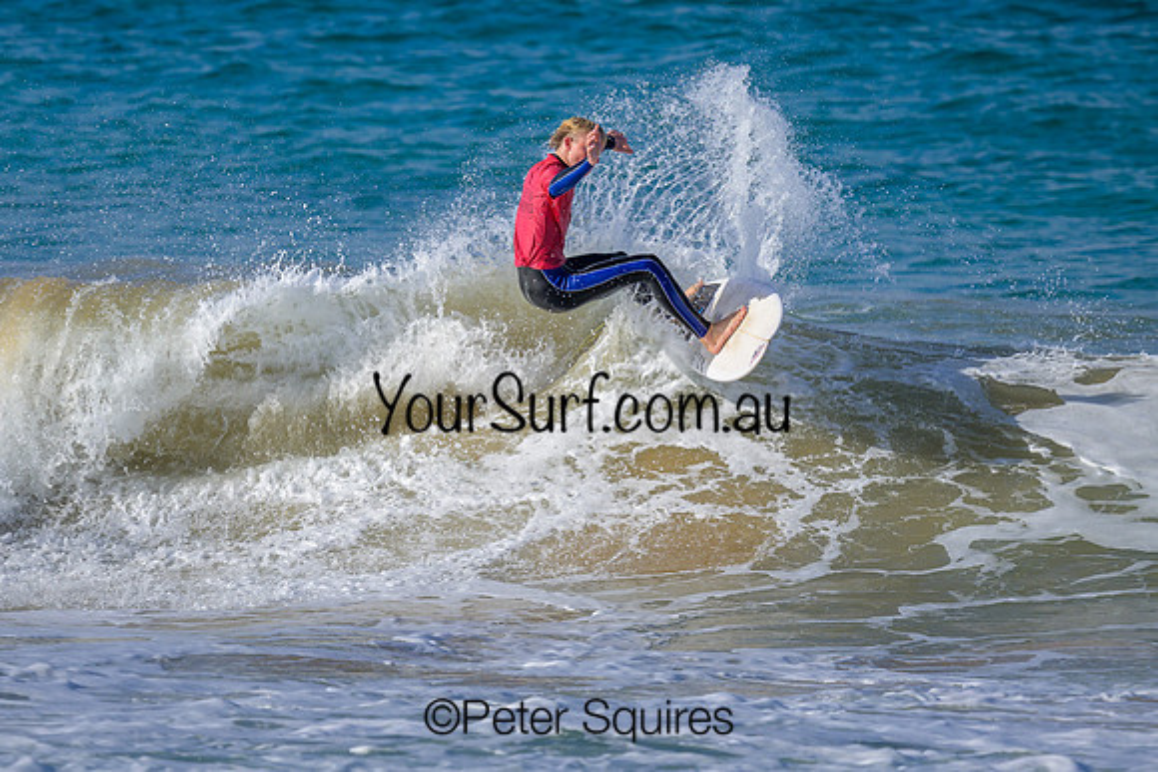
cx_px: 459
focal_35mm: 1098
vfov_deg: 1.3
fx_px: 35339
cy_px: 249
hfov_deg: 1.9
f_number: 6.3
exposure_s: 1/2000
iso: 320
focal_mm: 800
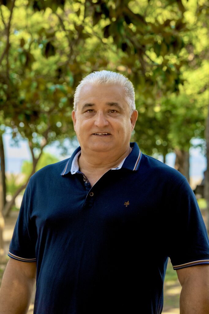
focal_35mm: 84
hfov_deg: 16.3
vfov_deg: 24.2
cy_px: 157
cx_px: 104
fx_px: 731
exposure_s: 1/500
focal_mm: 56
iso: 640
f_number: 3.6
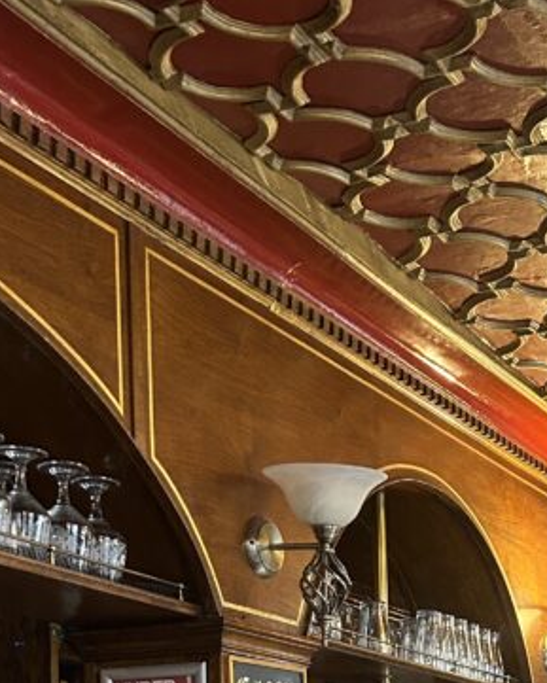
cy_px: 815
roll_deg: +1.7
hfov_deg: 20.8
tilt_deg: +0.5
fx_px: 1456
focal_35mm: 72
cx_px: 507
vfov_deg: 24.1
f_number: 1.5
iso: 200
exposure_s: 1/50
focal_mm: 5.7
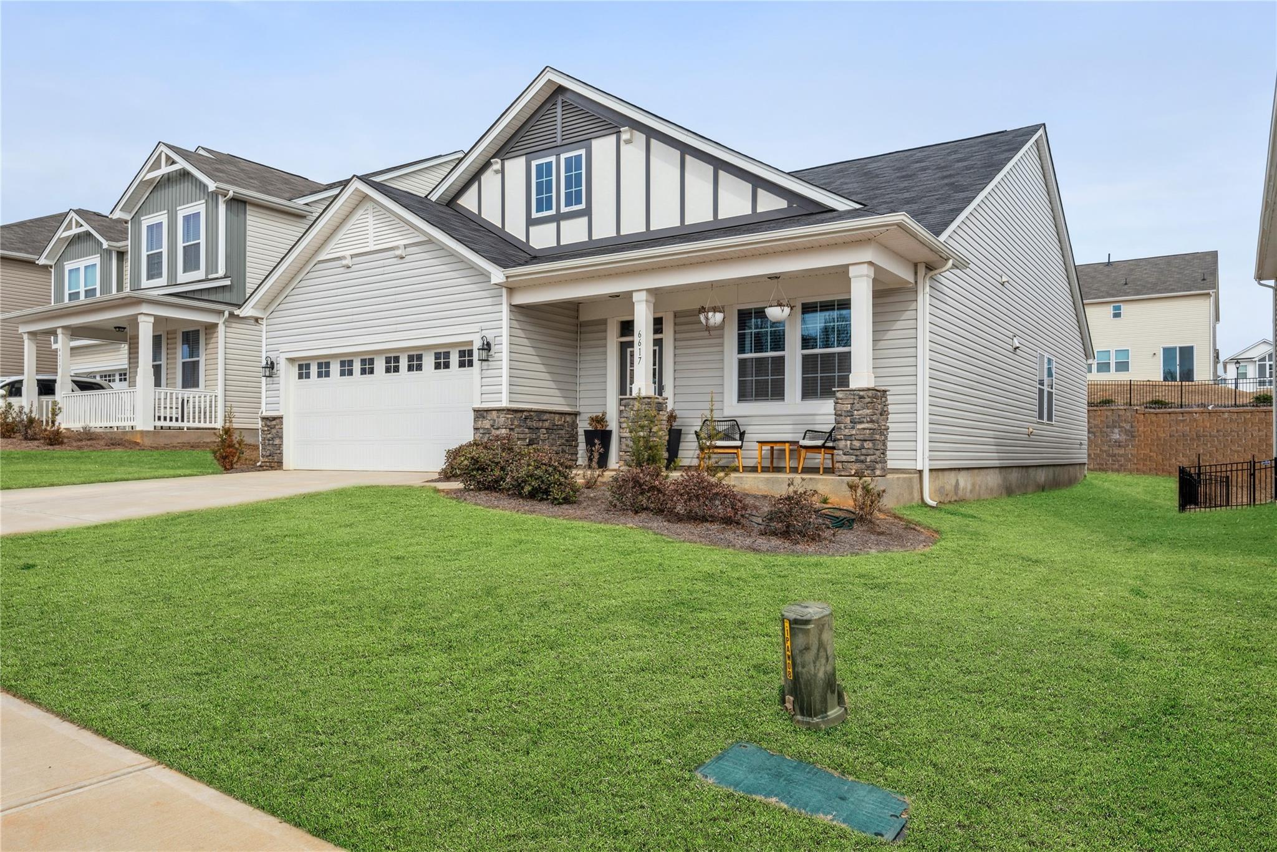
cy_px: 426
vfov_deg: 51.3
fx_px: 887
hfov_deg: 71.5
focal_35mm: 25
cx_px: 638
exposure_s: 1/500
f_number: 8
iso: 200
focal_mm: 25
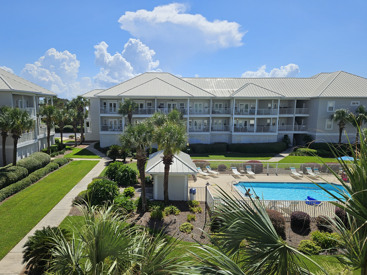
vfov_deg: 53.0
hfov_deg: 67.2
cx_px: 166
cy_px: 145
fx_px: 276
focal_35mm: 26
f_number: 1.8
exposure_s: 1/3474
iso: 25
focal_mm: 5.4
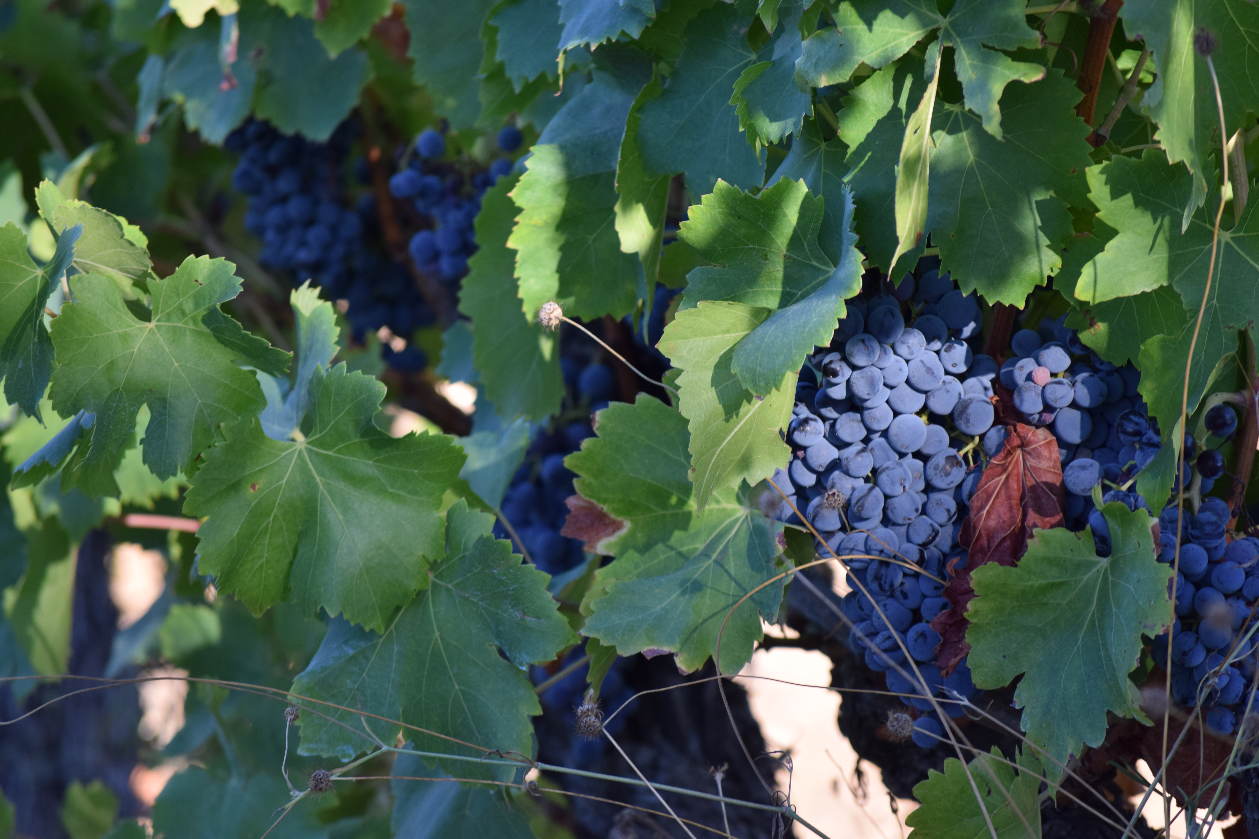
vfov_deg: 4.6
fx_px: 10491
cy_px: 420
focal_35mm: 300
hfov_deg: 6.9
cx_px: 630
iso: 200
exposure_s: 1/250
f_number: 5.6
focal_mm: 200
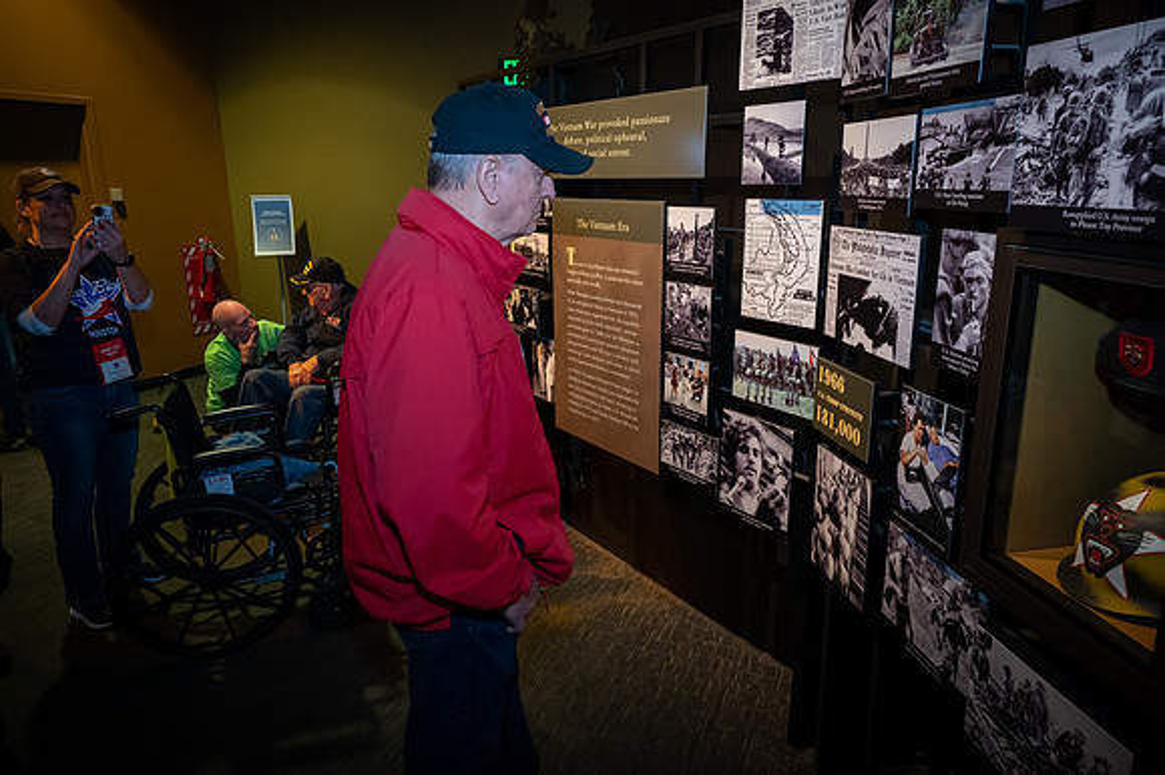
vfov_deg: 53.1
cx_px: 582
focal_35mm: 24
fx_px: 776
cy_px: 388
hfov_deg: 73.8
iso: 8000
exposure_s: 1/50
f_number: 5.6
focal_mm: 24
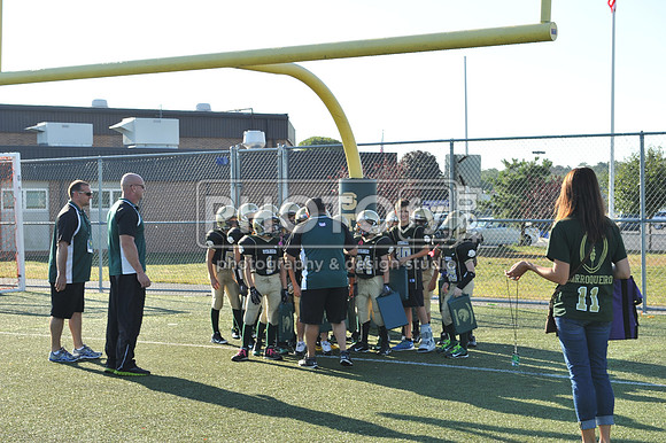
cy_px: 222
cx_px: 333
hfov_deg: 28.9
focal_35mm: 70
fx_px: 1294
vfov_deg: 19.4
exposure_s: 1/200
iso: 200
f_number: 8
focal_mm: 70
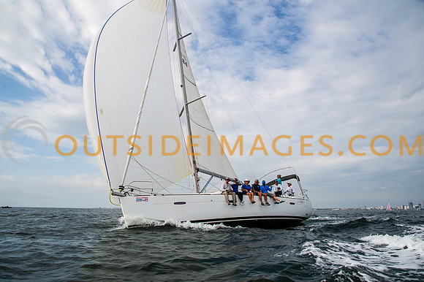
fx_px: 300
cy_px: 141
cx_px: 212
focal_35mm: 25
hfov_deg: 70.5
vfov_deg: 50.4
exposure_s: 1/200
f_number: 9
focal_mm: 24
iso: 100
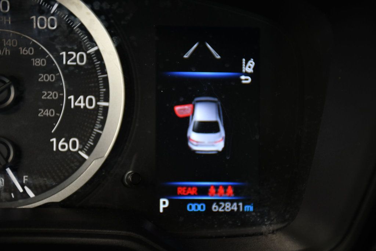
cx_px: 188
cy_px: 126
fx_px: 1253
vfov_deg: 11.4
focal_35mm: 120
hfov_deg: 17.1
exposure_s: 1/30
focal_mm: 80
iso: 400
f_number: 5.3
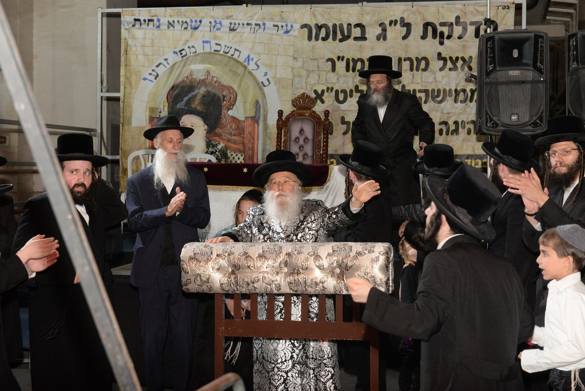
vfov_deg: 19.5
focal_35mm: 70
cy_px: 196
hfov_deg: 28.8
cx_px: 292
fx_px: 1138
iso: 2500
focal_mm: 70
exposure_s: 1/200
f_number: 7.1
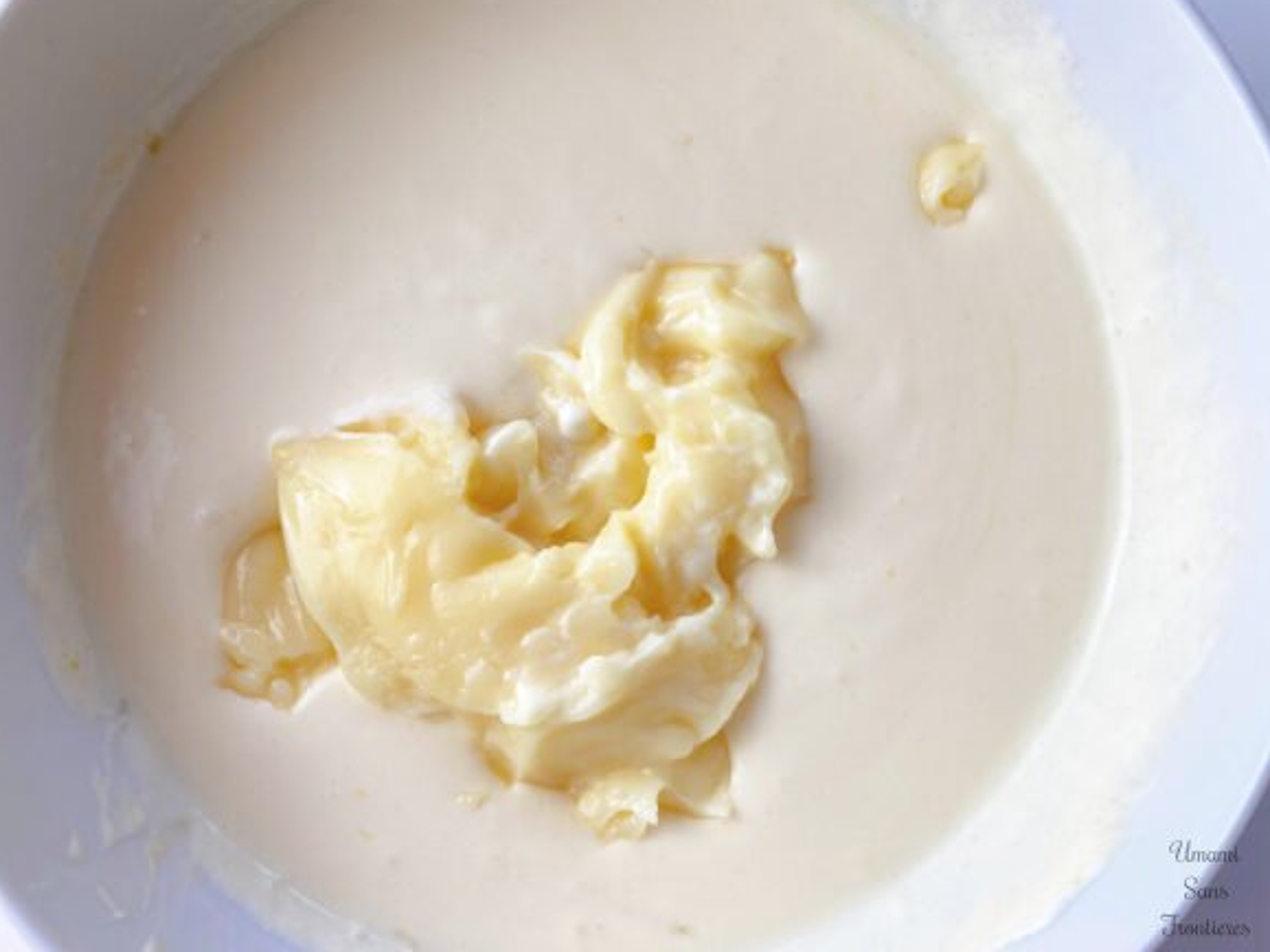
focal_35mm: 29
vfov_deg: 48.2
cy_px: 463
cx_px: 614
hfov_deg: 61.7
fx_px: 1064
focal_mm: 3.99
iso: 20
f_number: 1.8
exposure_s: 1/110
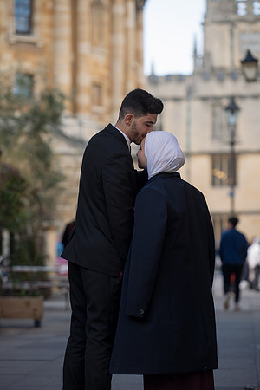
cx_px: 130
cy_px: 195
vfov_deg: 14.7
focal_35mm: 140
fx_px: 1517
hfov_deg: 9.8
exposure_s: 1/250
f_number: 4
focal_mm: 140
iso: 200
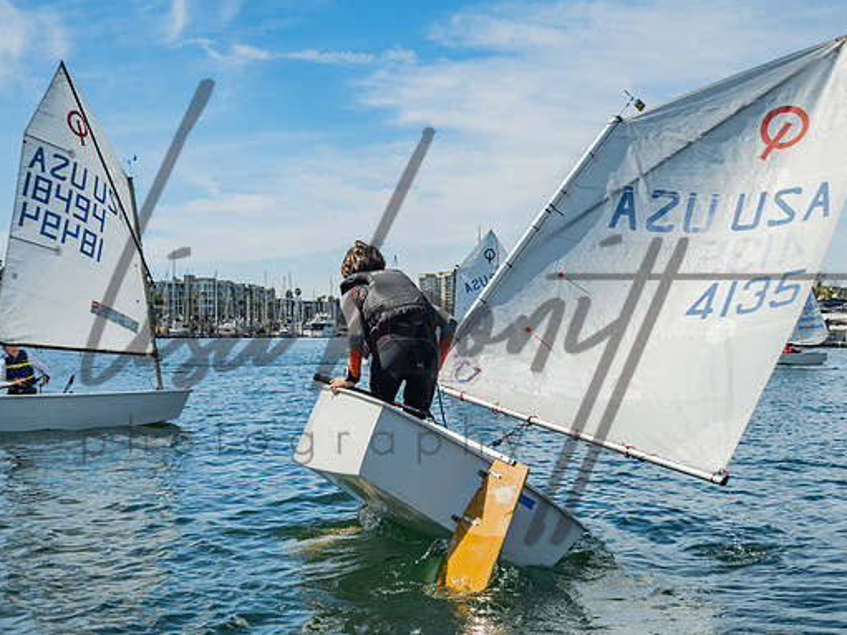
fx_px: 1419
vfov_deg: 25.2
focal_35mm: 58
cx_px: 462
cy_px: 316
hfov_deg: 33.2
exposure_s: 1/320
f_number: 10
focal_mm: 51
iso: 250
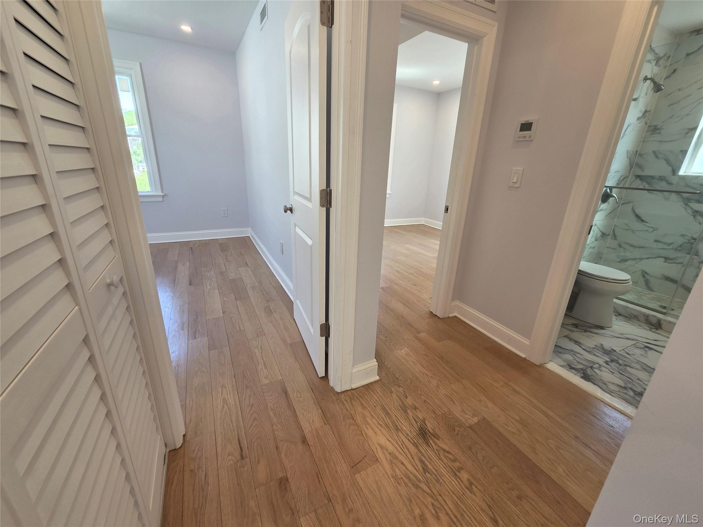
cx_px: 352
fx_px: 264
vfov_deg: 89.9
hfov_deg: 106.2
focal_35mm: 13
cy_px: 264
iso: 100
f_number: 2.2
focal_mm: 2.2
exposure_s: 1/120
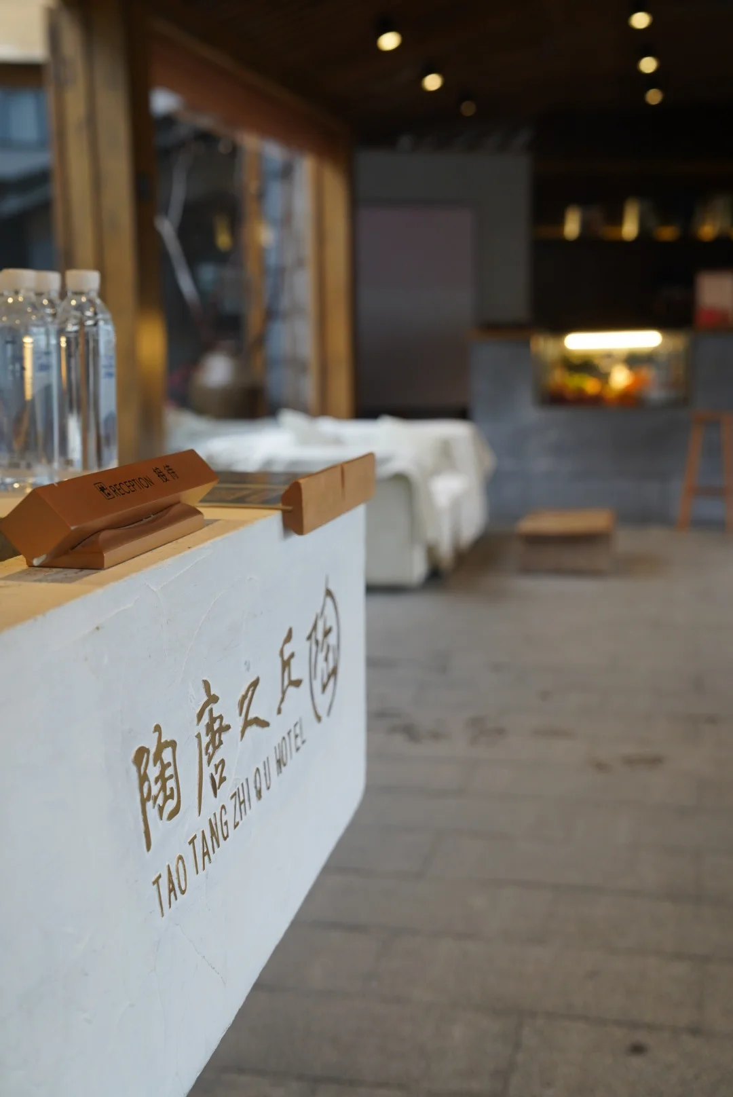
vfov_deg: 41.1
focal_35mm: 48
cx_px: 366
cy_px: 548
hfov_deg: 28.1
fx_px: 1463
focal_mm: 48
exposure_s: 1/160
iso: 800
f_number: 4
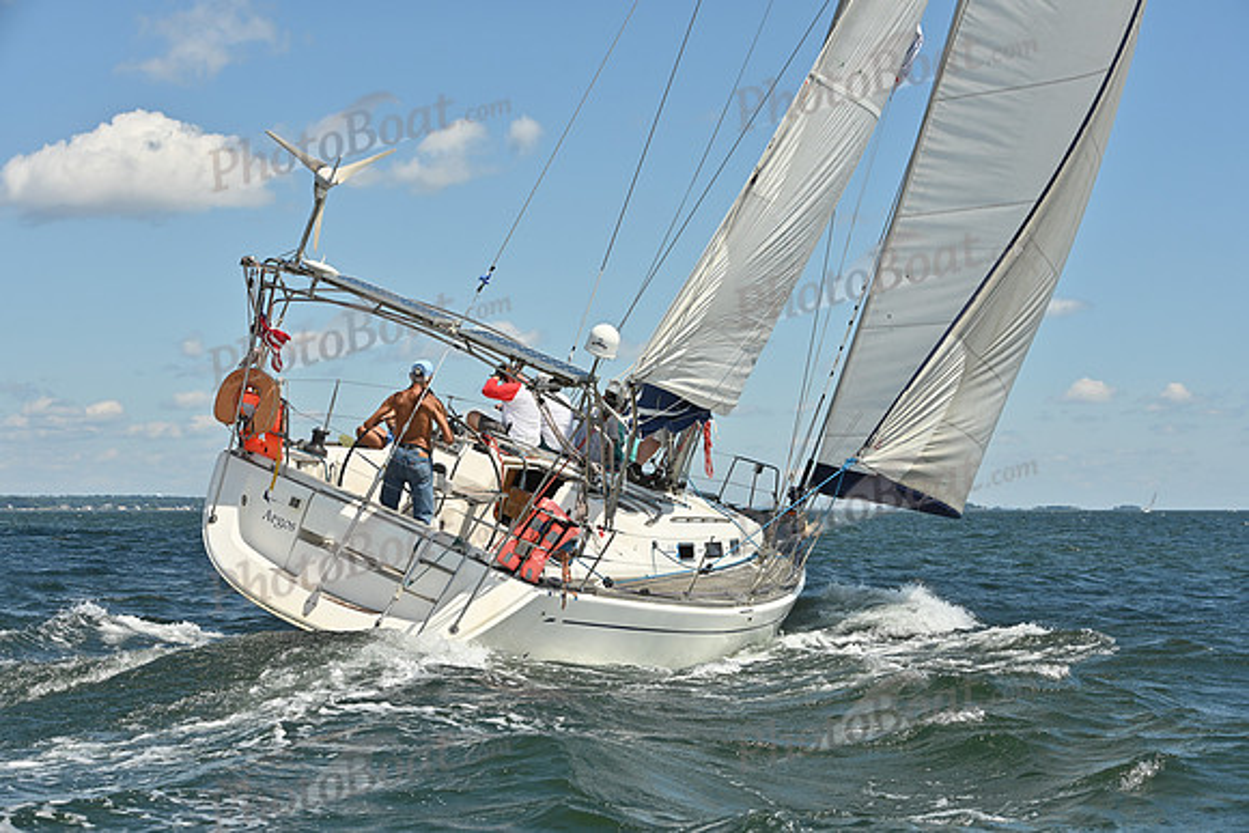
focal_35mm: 70
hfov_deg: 28.8
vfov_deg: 19.5
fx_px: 2429
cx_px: 624
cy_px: 416
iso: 250
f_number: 8
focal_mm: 70
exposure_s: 1/1250
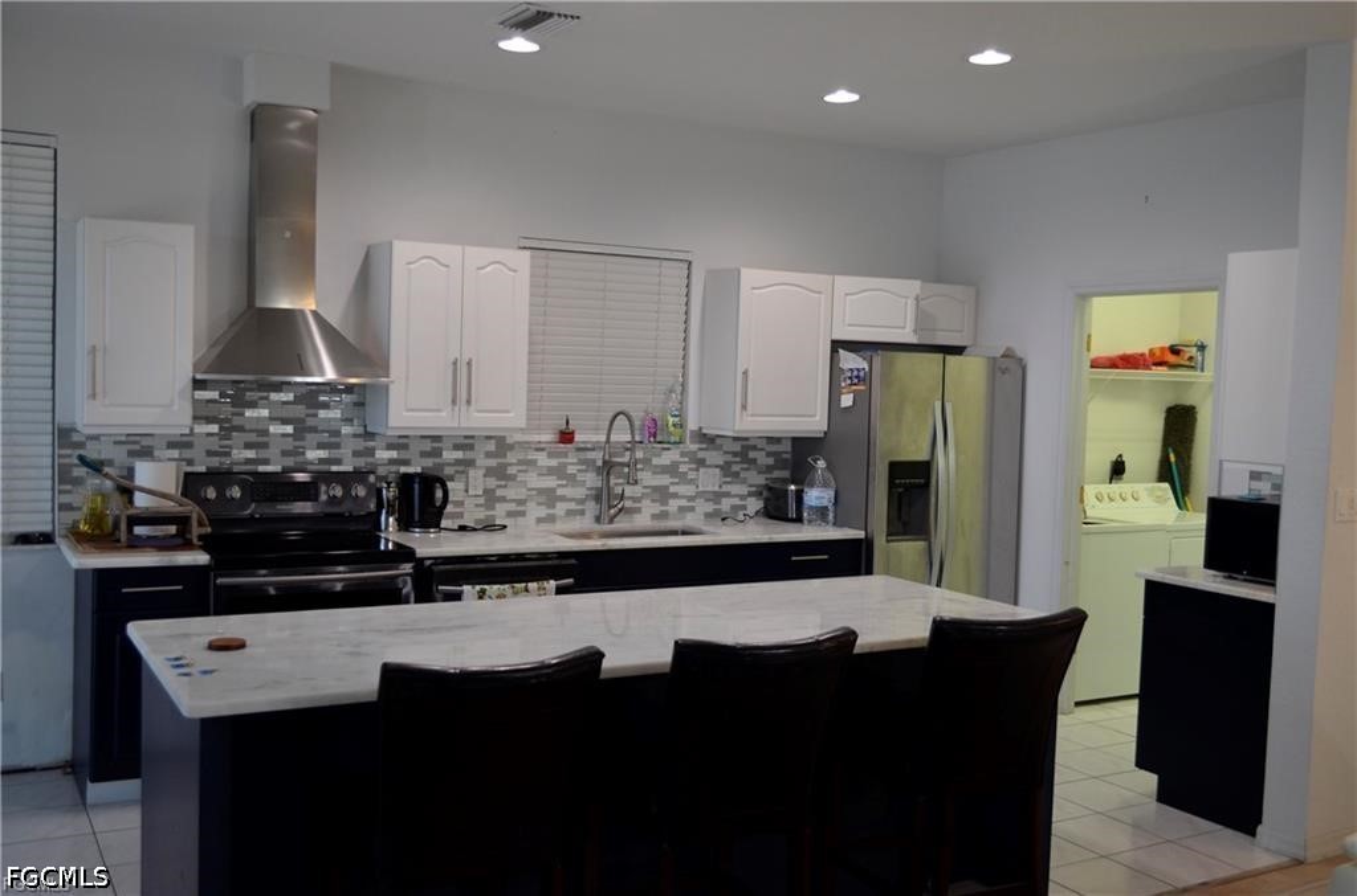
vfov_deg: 36.7
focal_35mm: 36
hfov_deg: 53.3
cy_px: 448
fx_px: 1353
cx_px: 678
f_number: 4
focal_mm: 24
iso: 560
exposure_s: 1/60
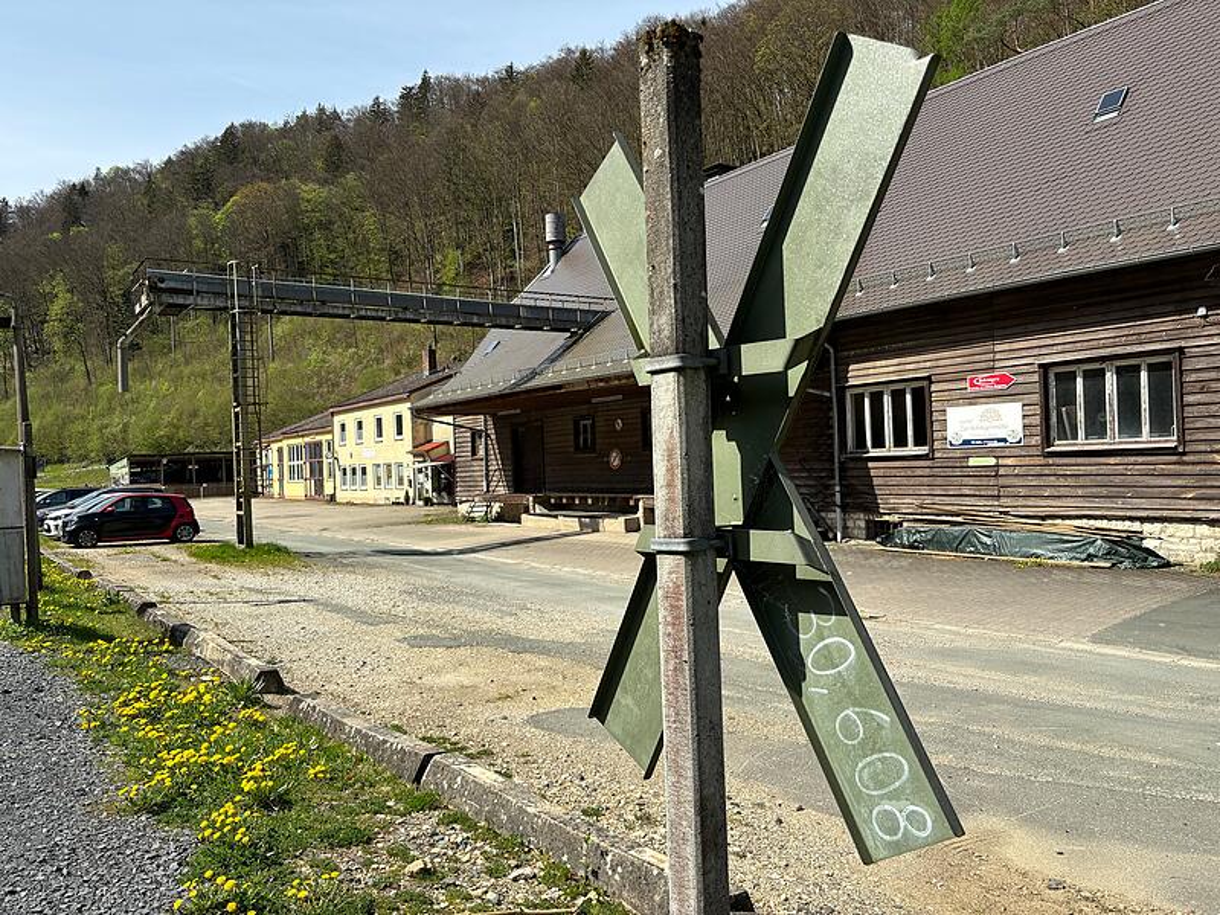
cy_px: 458
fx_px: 916
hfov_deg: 67.3
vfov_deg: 53.1
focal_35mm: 26
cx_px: 610
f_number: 1.6
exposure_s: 1/2571
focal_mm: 5.96
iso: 50
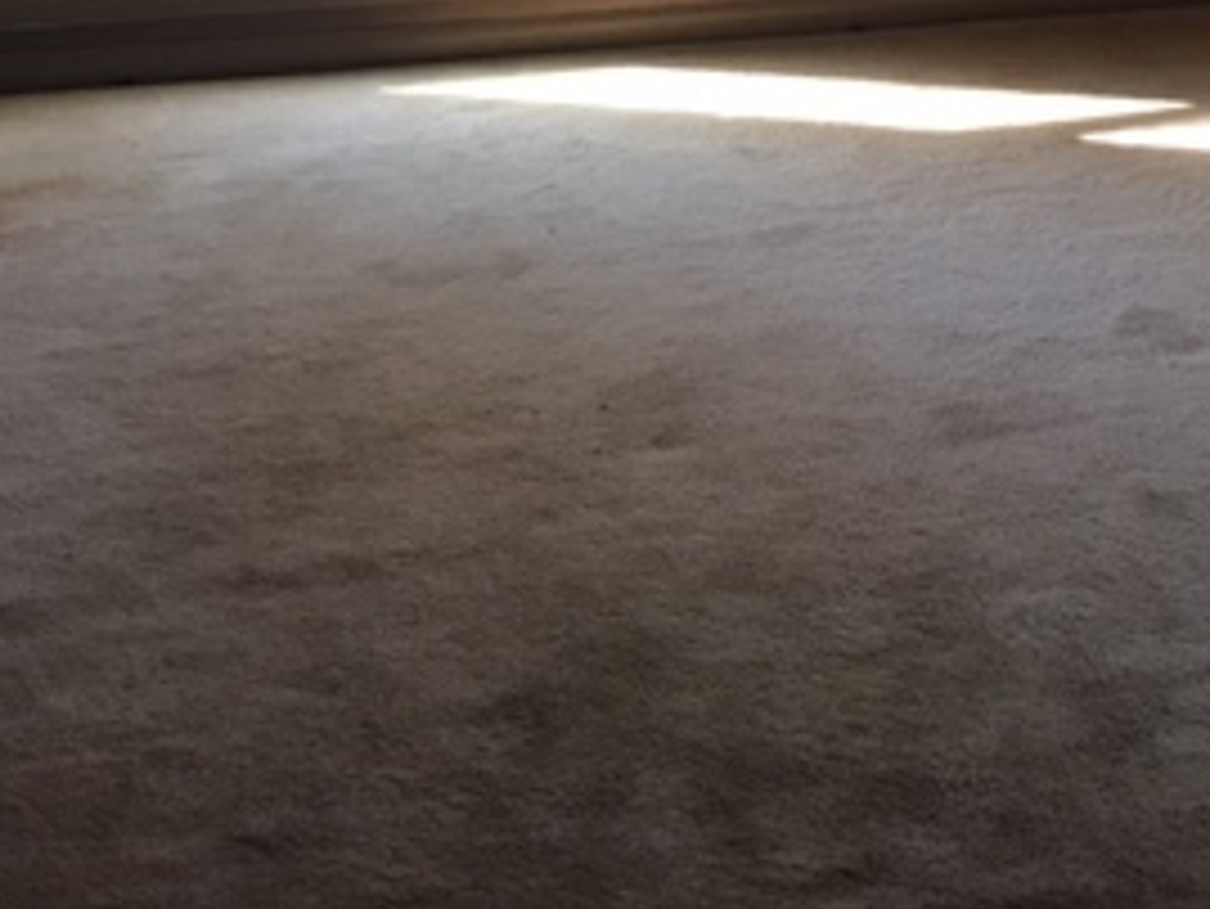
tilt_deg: -9.4
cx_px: 913
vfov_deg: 20.1
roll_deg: -1.9
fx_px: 2413
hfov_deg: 27.7
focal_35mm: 69
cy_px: -166
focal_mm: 4.15
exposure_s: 1/40
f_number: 2.2
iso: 25
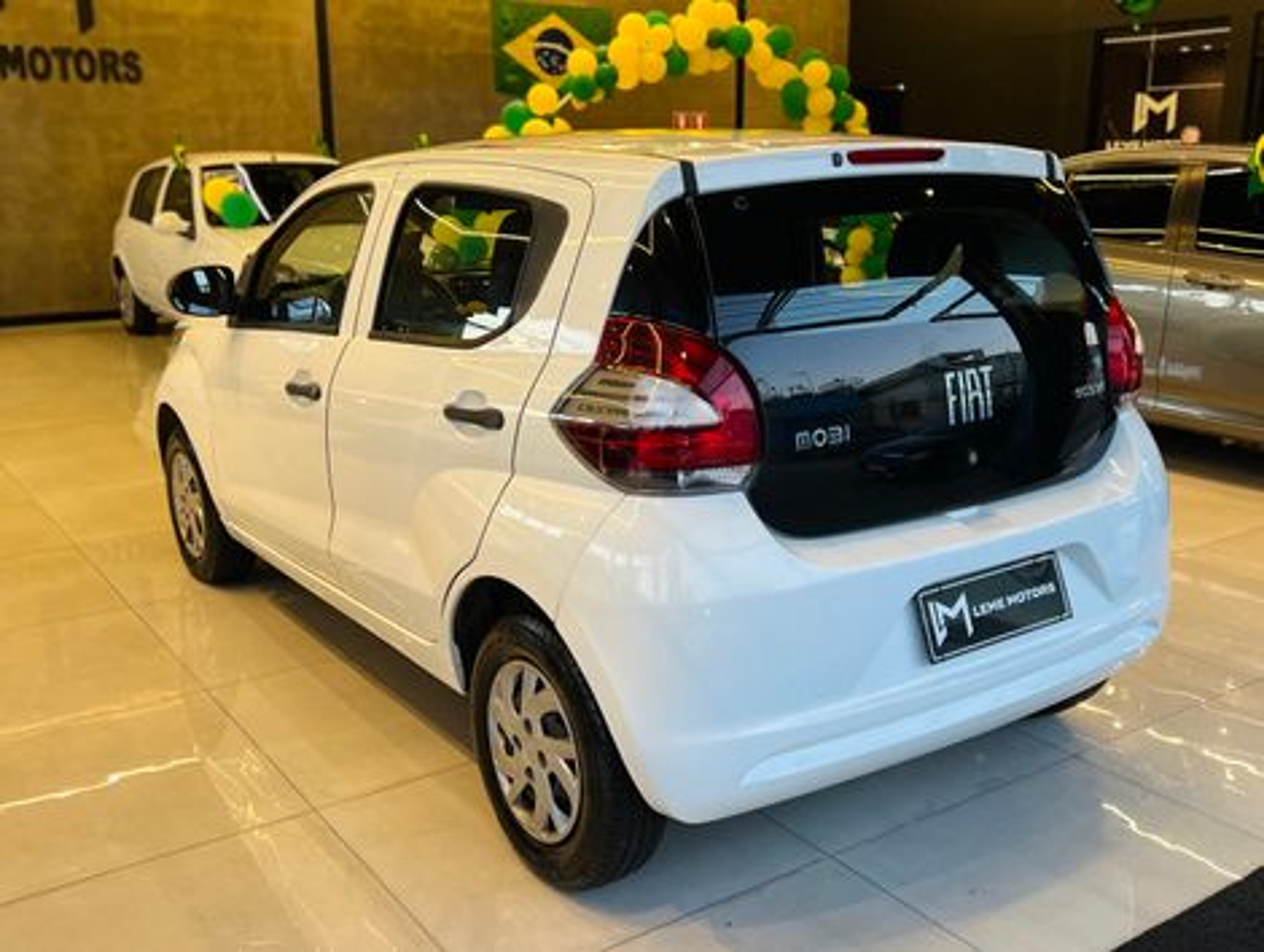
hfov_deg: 67.2
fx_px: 951
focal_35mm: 26
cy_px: 476
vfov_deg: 53.2
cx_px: 632
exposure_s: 1/60
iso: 100
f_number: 1.5
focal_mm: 5.7
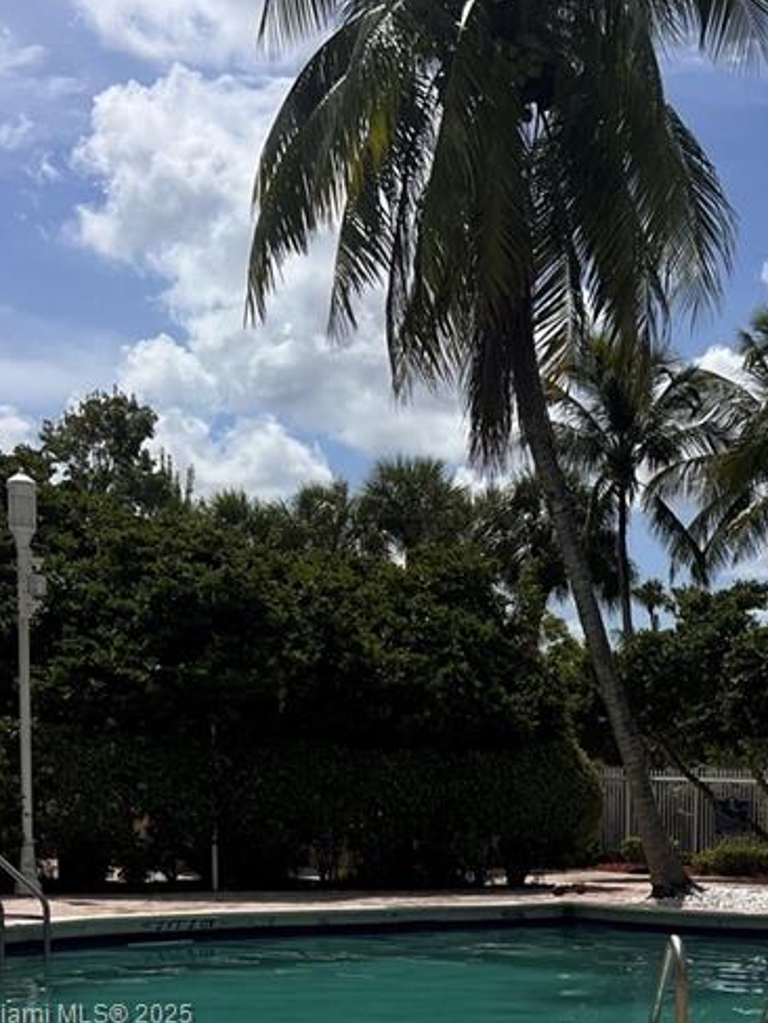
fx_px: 1893
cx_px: 753
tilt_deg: -5.6
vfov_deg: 28.5
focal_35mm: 64
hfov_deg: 22.1
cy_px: 1017
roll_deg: -2.1
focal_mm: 5.7
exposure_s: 1/9434
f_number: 1.5
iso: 50
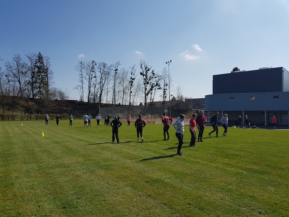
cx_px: 144
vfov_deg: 53.1
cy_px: 108
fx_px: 217
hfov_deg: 67.3
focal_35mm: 26
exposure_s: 1/3728
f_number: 1.7
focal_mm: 4.2
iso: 40
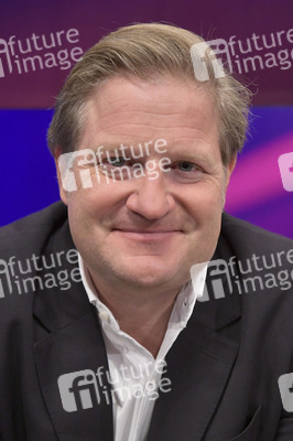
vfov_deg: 39.6
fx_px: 611
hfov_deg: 26.9
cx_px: 146
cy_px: 220
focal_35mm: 50
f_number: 6.3
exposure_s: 1/200
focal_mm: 50
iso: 2500
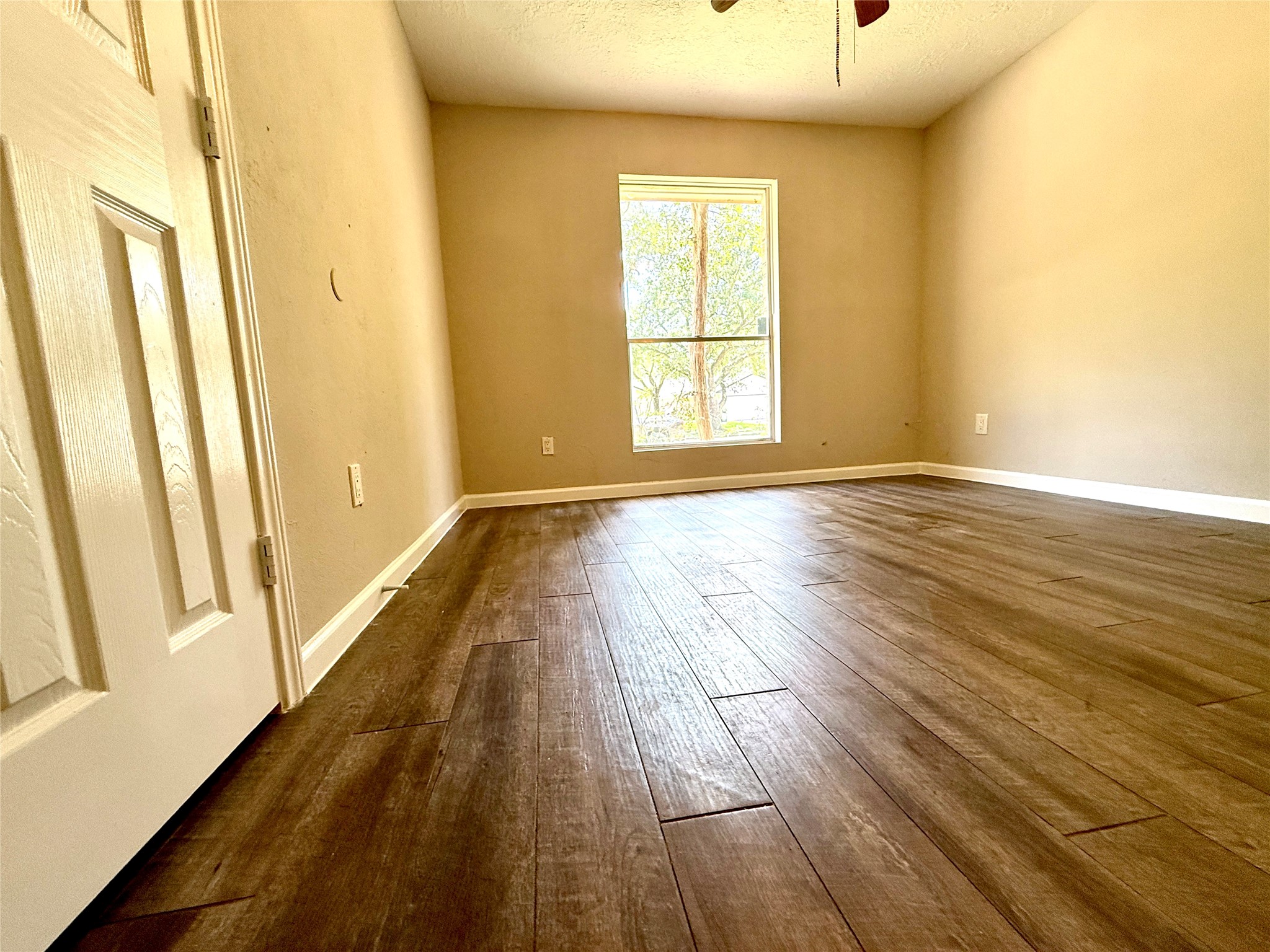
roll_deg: +3.7
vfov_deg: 85.7
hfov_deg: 102.1
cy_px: 476
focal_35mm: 14
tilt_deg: -6.0
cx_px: 635
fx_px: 514
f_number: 2.2
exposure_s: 1/120
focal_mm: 2.22
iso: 160
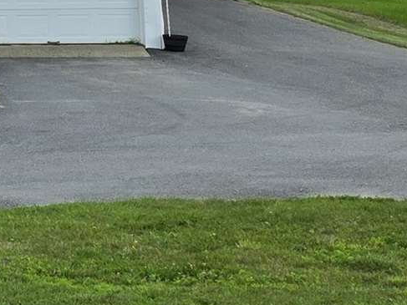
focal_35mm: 145
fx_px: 1704
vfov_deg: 9.9
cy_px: -159
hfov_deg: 12.7
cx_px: -247
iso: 80
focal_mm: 6.3
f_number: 1.7
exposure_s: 1/2503
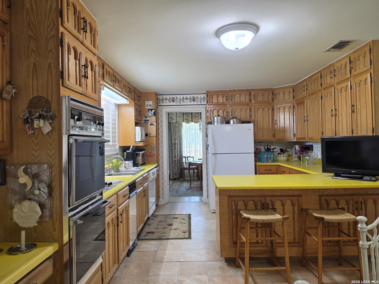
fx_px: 252
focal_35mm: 23
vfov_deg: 58.9
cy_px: 142
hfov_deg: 73.9
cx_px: 190
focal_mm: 6.5
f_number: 1.4
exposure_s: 1/120
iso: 64
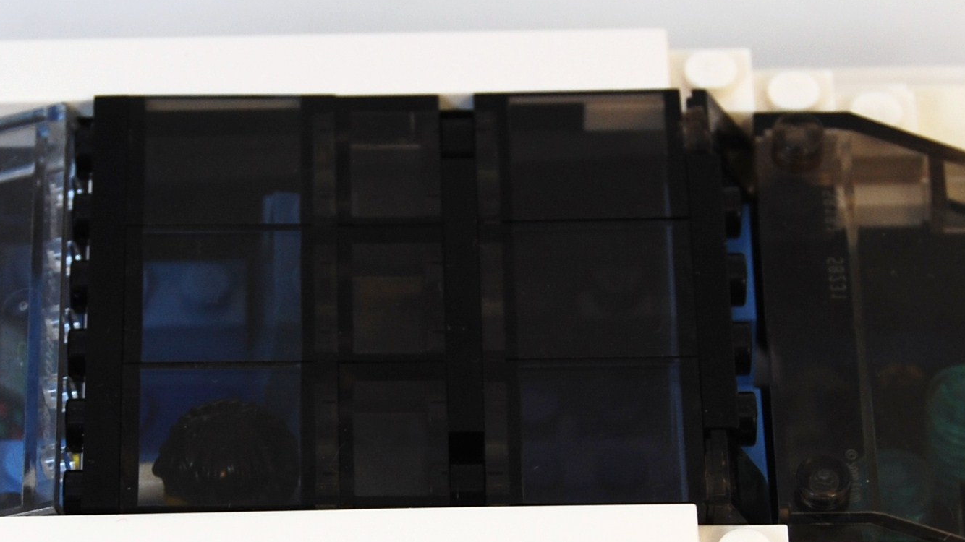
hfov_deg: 10.5
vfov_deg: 5.9
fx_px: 5258
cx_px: 232
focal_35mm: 206
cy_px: 361
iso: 140
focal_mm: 45
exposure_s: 1/125
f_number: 5.6
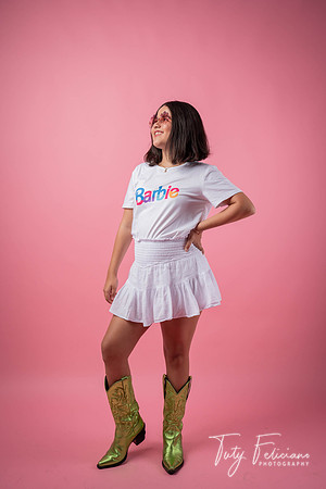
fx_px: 530
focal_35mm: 39
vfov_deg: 49.6
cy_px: 244
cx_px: 163
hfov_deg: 34.2
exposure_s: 1/200
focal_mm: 39
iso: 250
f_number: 6.3
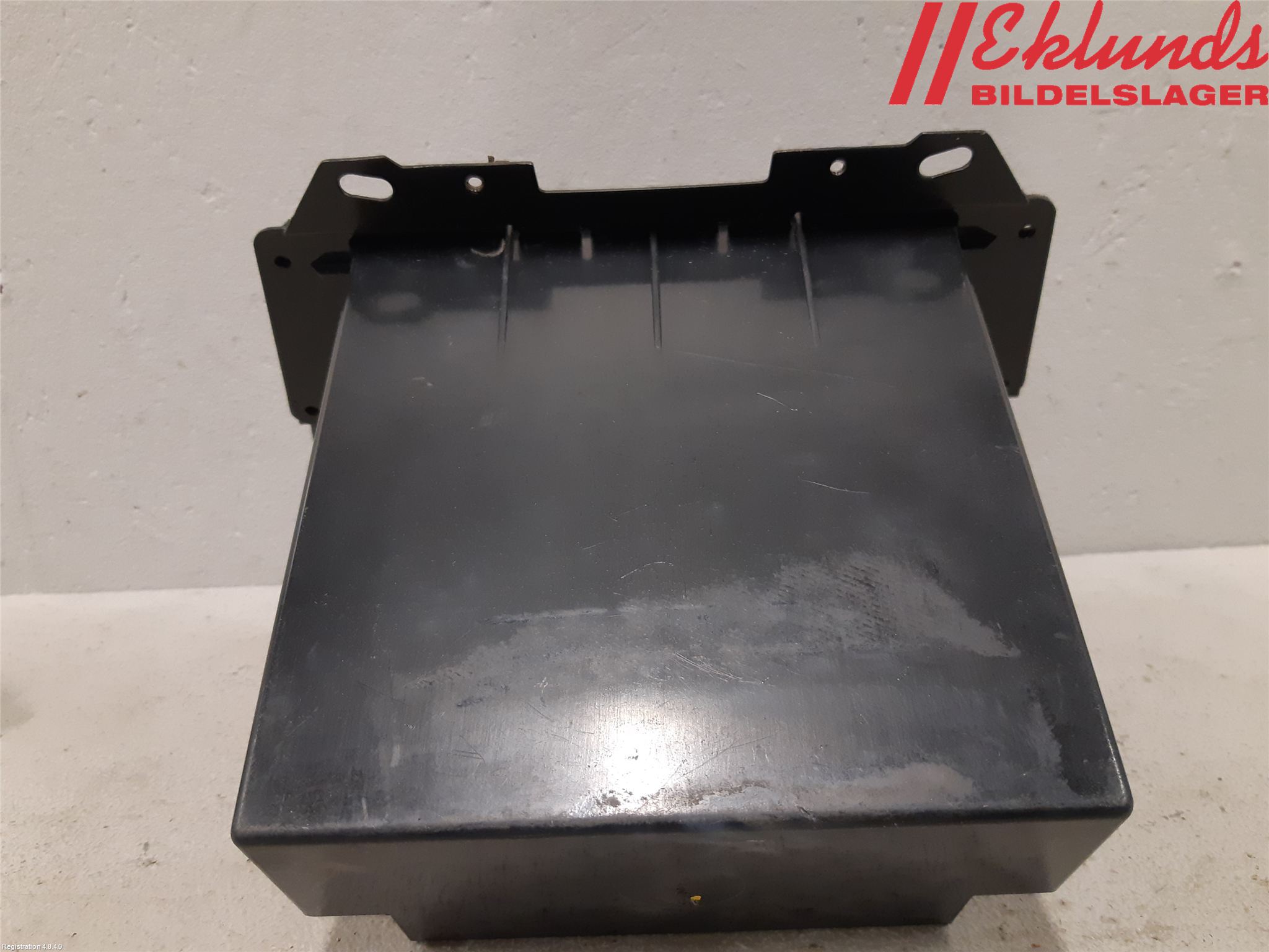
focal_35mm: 26
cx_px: 634
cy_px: 476
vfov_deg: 53.1
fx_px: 953
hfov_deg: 67.3
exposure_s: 1/50
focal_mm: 3.93
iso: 200
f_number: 1.7
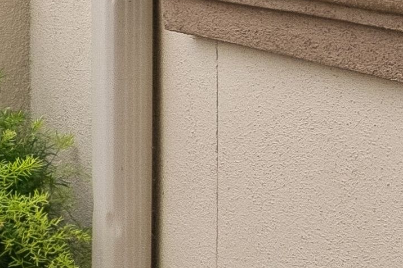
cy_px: -115
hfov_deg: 9.9
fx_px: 1567
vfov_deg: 9.6
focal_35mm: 140
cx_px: -903
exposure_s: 1/320
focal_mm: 12
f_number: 8
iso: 100
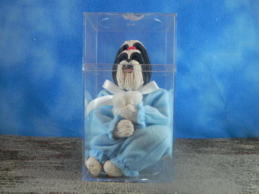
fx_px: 307
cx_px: 130
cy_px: 97
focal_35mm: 41
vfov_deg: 35.1
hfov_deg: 45.8
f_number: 3.5
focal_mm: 7.3
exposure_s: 1/40
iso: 400
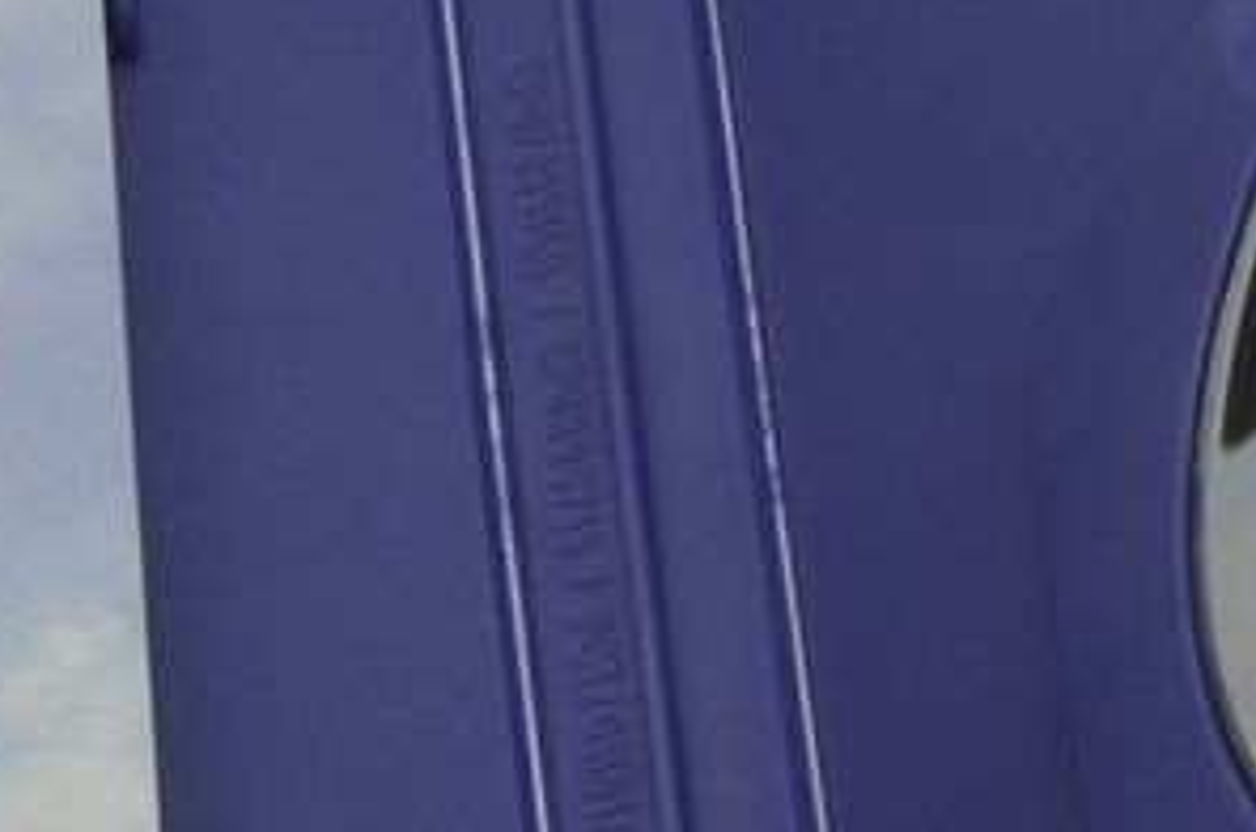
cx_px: -81
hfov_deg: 5.6
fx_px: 12707
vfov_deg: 3.7
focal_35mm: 365
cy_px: 923
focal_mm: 40
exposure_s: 1/1.6
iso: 100
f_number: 20
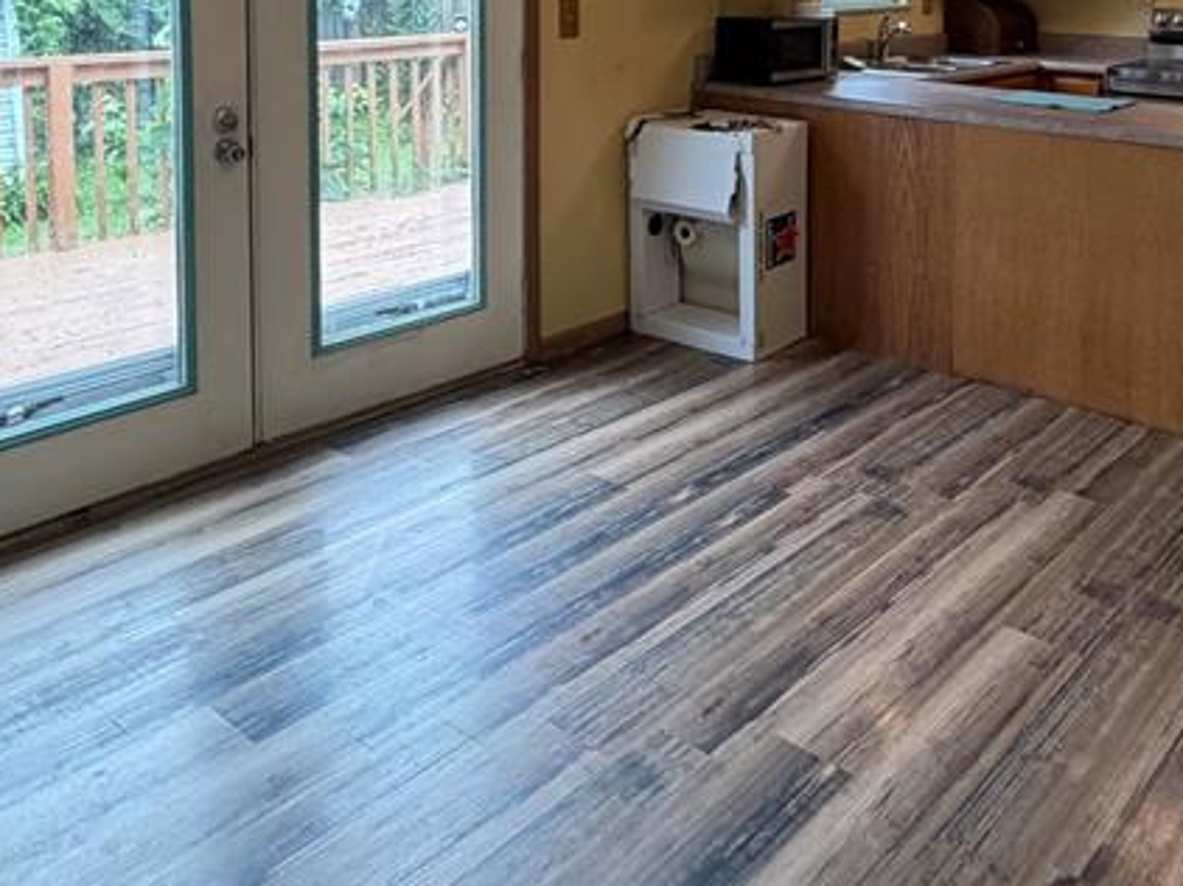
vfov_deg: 37.9
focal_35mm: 34
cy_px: 34
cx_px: 821
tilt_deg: -3.3
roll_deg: -0.3
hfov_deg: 52.6
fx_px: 1161
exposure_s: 1/120
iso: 320
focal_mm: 2.22
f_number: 2.2
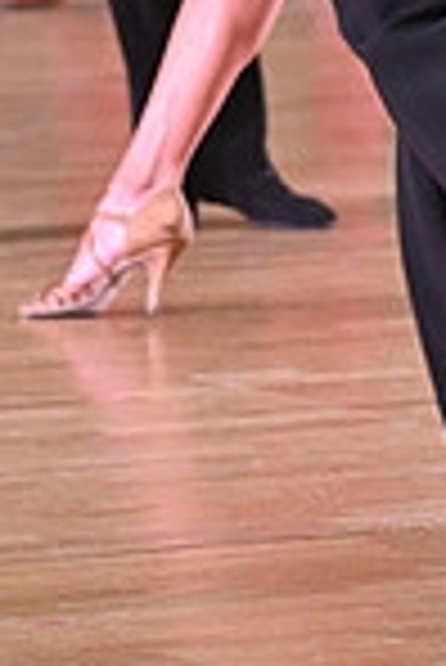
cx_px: 678
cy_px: -382
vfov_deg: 4.4
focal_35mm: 469
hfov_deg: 2.9
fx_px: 8695
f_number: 5
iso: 3200
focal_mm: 120
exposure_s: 1/320
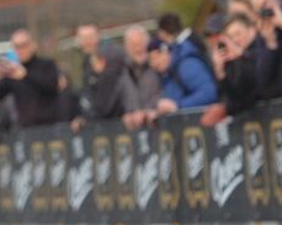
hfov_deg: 2.9
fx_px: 5528
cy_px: 114
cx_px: -100
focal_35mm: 663
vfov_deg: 2.3
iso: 500
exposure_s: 1/1000
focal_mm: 135
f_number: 2.8
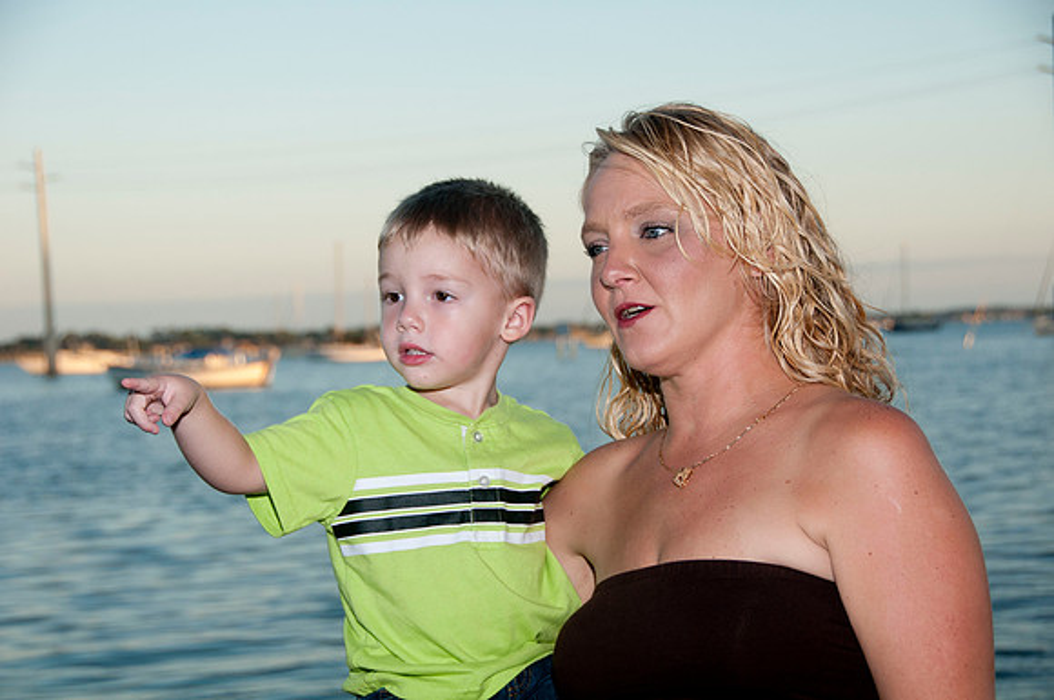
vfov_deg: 16.5
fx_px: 2412
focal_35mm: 82
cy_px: 350
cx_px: 527
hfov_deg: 24.6
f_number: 5.6
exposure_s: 1/250
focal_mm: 55
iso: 100
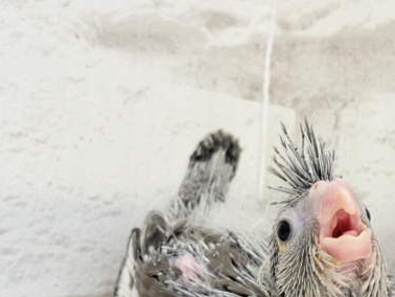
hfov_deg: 22.0
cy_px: 243
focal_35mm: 88
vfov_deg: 16.7
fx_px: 1005
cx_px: 295
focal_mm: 5.96
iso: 64
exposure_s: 1/50
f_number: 1.6
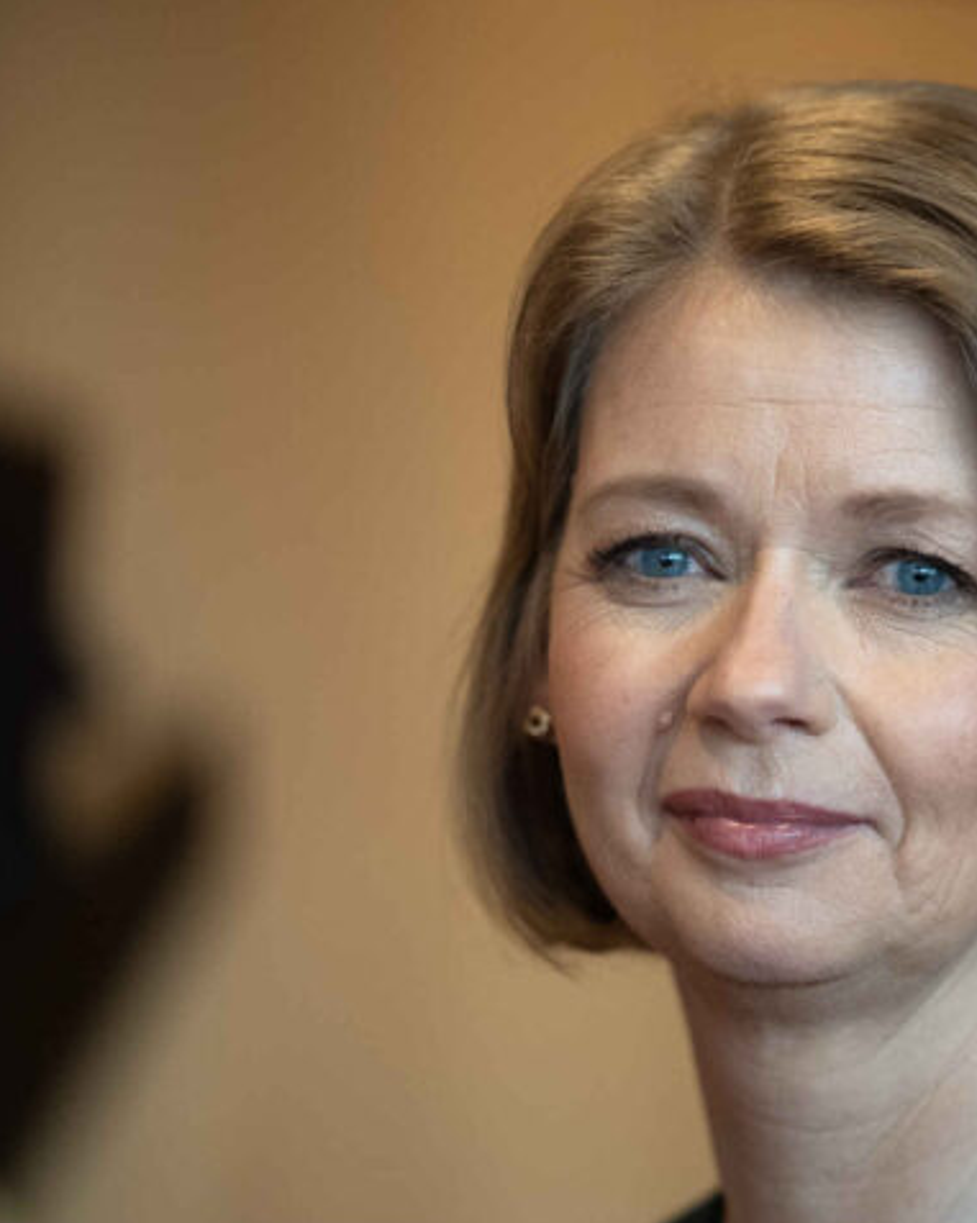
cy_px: 613
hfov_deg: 8.1
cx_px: 774
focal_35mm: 190
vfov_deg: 10.2
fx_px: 6874
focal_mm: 134
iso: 2500
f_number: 2.8
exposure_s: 1/400
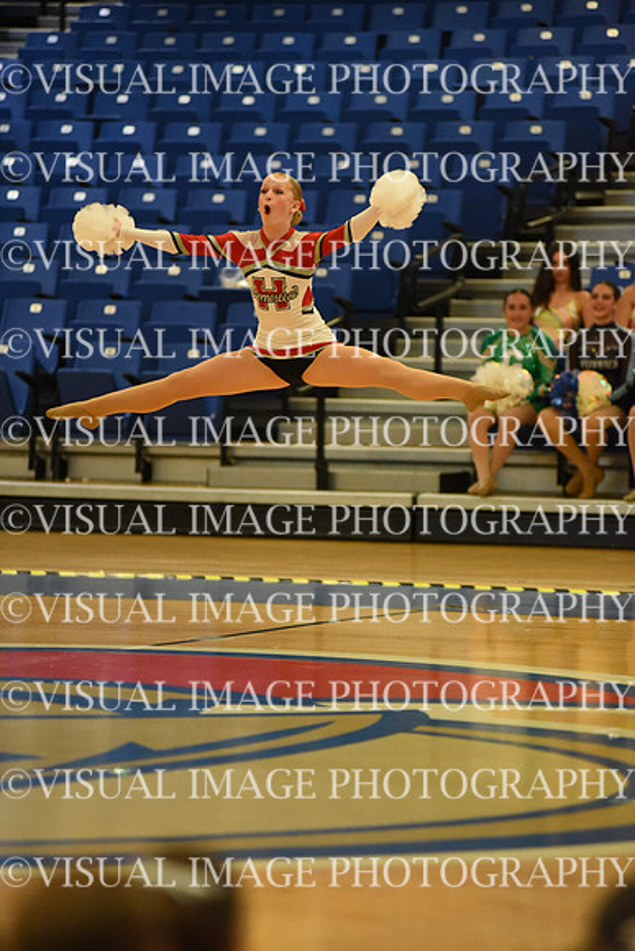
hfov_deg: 6.9
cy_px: 476
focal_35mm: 200
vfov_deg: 10.3
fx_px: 5288
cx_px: 318
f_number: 2.8
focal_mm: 200
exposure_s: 1/1000
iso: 8000
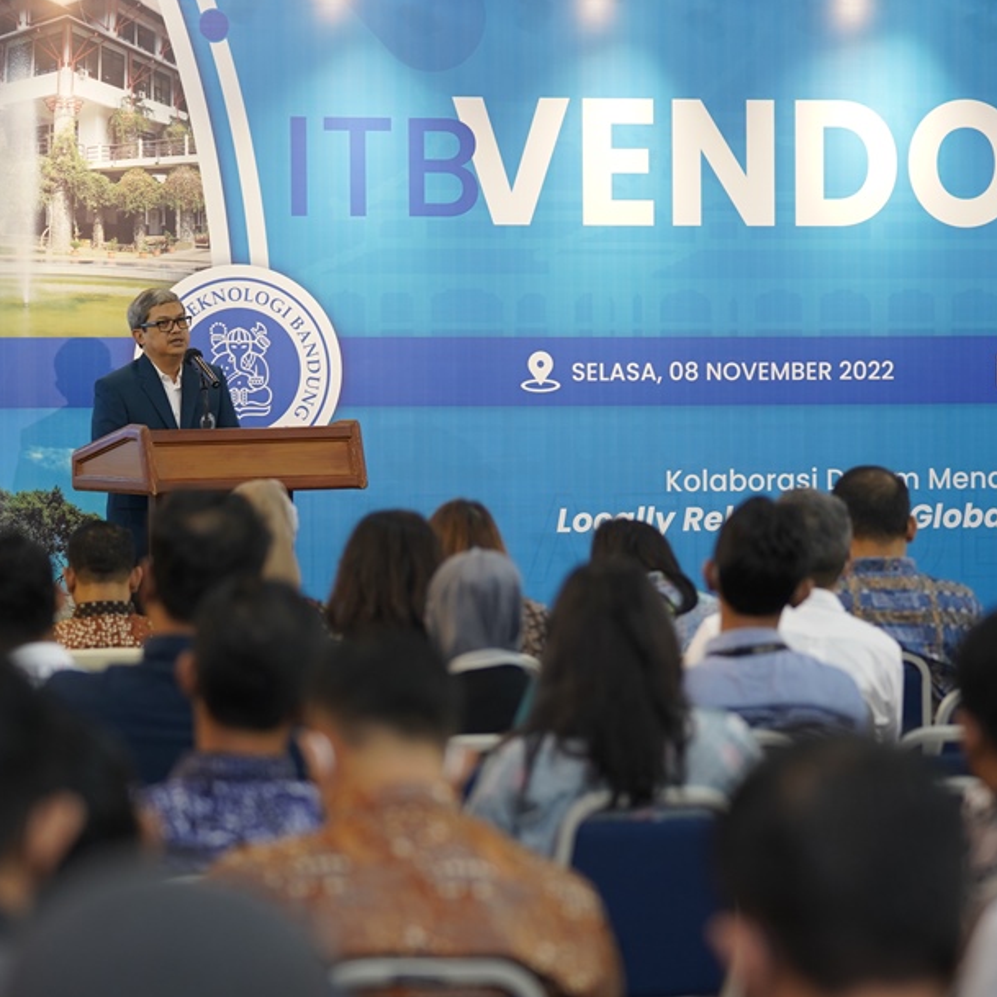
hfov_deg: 11.6
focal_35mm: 150
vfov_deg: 11.6
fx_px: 4888
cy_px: 549
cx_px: 514
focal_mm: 105
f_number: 2.8
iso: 1250
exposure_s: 1/100
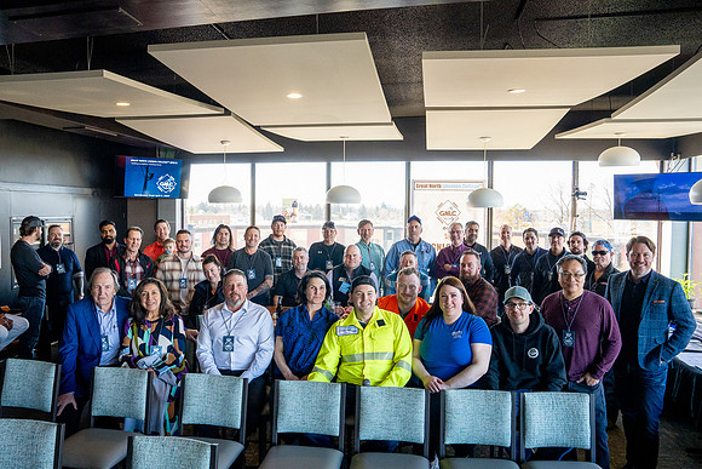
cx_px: 340
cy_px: 234
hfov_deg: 69.1
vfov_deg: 49.4
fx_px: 509
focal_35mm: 26
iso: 2500
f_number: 8
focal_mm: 24
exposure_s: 1/200
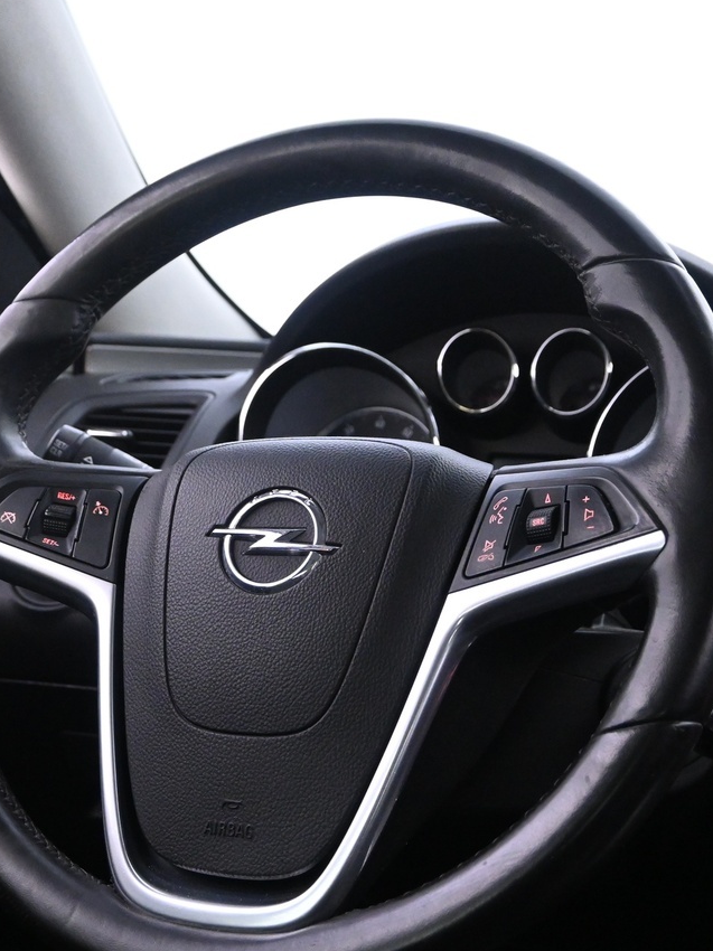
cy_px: 554
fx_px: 1511
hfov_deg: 26.5
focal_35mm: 55
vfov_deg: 34.9
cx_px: 310
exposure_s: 1/25
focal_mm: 20
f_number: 3.8
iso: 3200
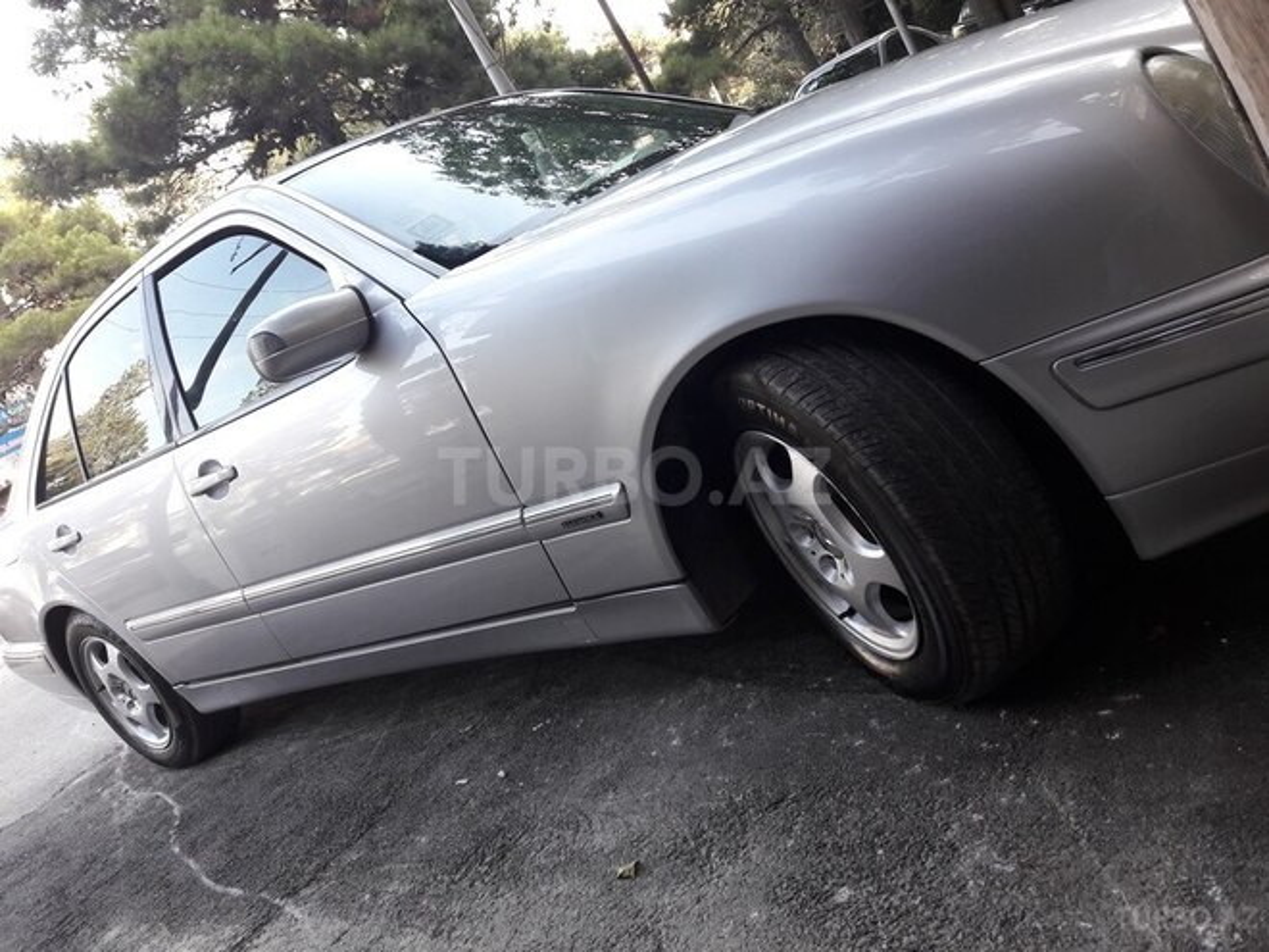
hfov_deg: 63.4
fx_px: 1026
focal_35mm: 28
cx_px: 634
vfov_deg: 49.7
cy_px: 476
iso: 64
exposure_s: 1/100
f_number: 1.9
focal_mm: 3.7
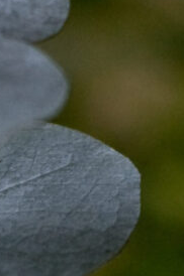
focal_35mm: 411
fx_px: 3159
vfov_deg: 4.9
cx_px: -165
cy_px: 558
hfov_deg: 3.3
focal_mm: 50
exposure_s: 1/320
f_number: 2.8
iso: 200
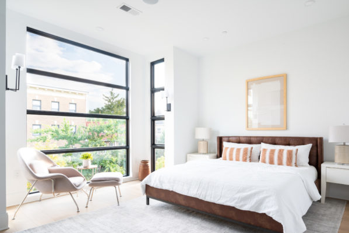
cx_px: 191
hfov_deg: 79.4
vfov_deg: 58.0
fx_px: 209
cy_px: 130
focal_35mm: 22
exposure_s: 1/320
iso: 800
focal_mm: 18.5
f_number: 13
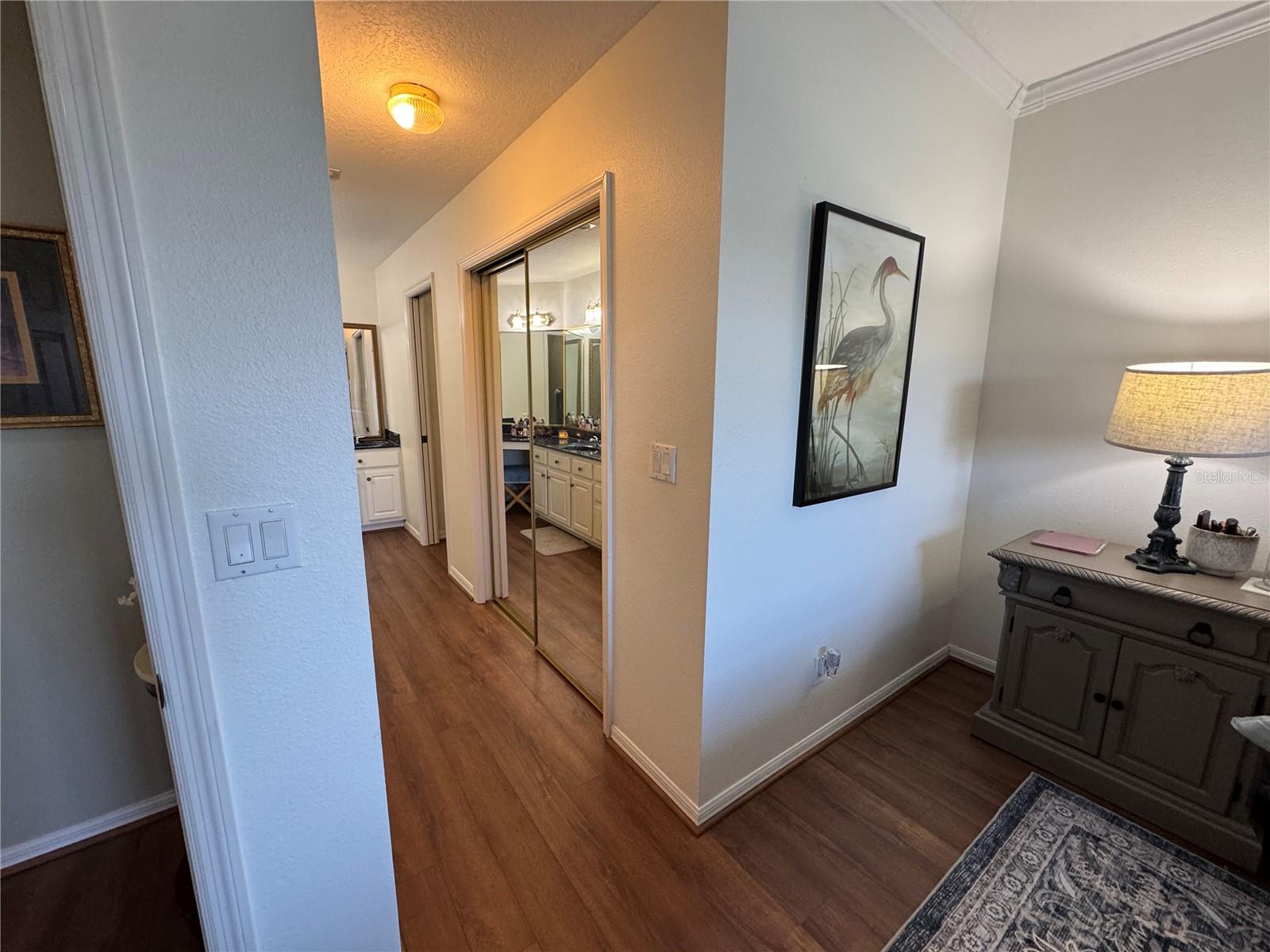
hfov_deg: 102.1
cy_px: 476
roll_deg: -0.7
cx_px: 635
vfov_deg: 85.7
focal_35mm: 14
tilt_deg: -11.4
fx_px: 514
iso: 250
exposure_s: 1/120
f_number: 2.2
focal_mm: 2.22
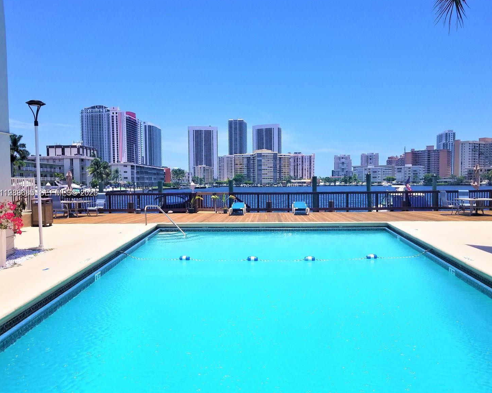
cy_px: 193
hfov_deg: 62.1
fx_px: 408
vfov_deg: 51.5
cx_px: 264
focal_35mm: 28
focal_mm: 4.2
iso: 50
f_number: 1.7
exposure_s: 1/3888
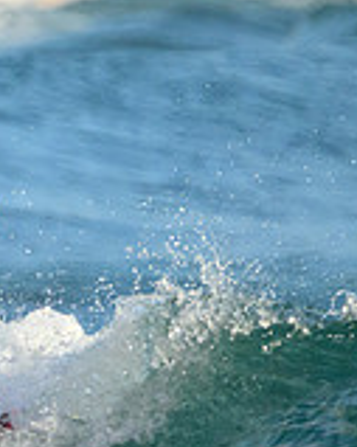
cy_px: 333
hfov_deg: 0.6
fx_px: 36289
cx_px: -433
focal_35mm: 2745
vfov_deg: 0.7
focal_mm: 800
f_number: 11
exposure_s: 1/2000
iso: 2800
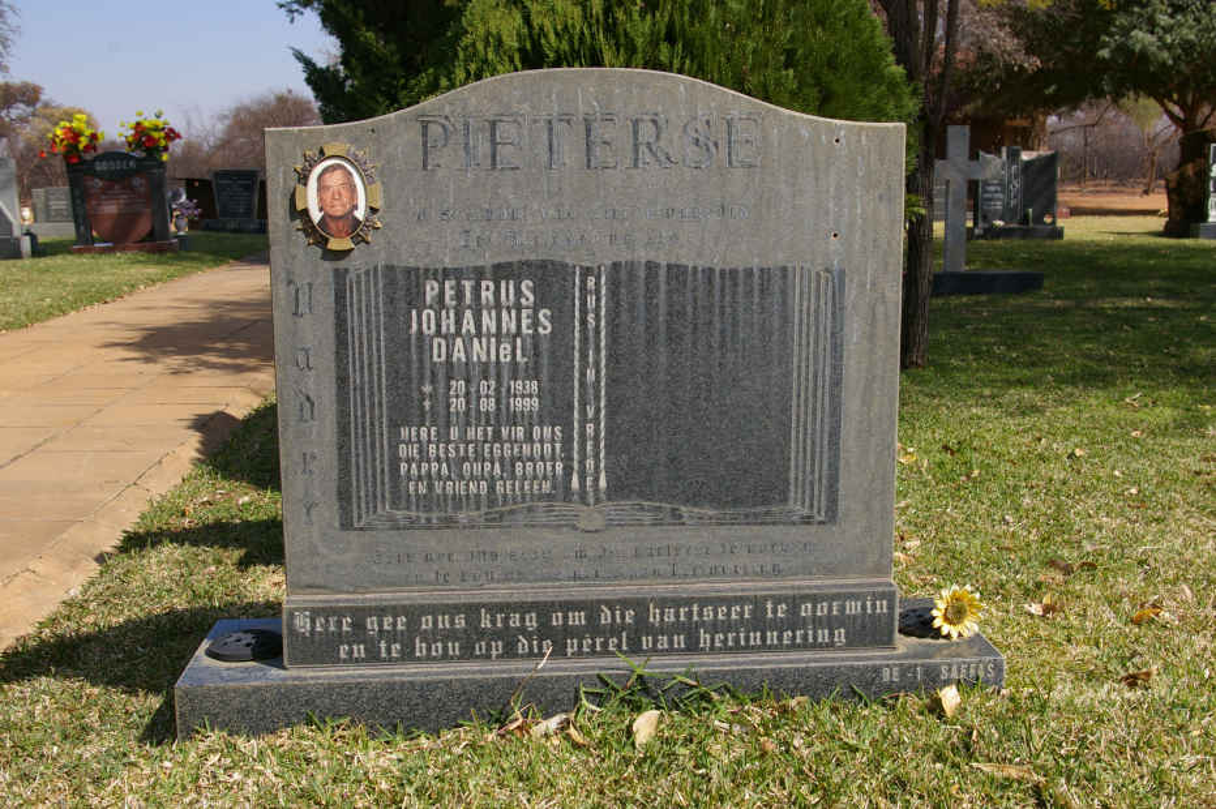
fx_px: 1316
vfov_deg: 34.2
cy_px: 404
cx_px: 608
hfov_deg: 49.6
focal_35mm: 39
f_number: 8
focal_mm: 26
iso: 200
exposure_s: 1/350
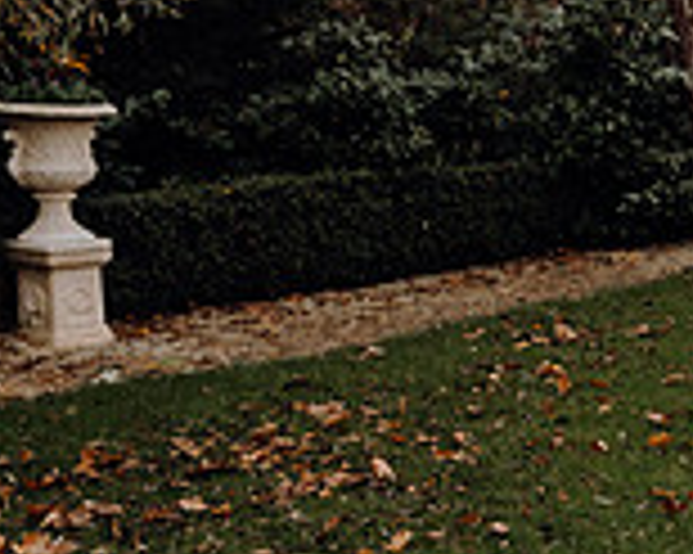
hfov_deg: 18.8
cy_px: 313
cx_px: 1143
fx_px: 1742
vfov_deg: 18.0
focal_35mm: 85
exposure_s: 1/250
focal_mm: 24
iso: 1600
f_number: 3.5
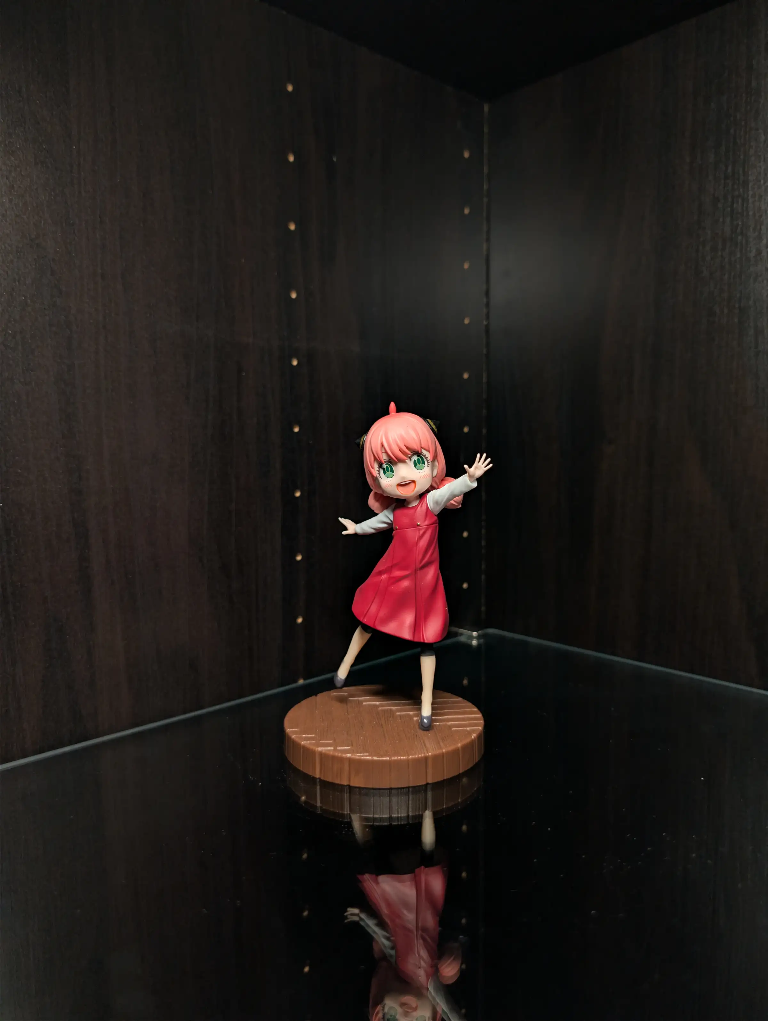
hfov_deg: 56.9
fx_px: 708
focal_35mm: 24
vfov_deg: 71.5
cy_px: 510
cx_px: 384
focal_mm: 6.9
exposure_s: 1/15.2
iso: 46
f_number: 1.68
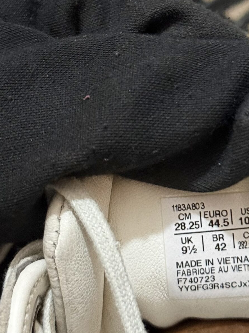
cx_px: 192
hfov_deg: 14.2
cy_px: 56
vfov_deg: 18.7
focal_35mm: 104
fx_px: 998
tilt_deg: -42.7
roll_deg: +4.1
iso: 320
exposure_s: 1/33
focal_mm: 6.76
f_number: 1.78
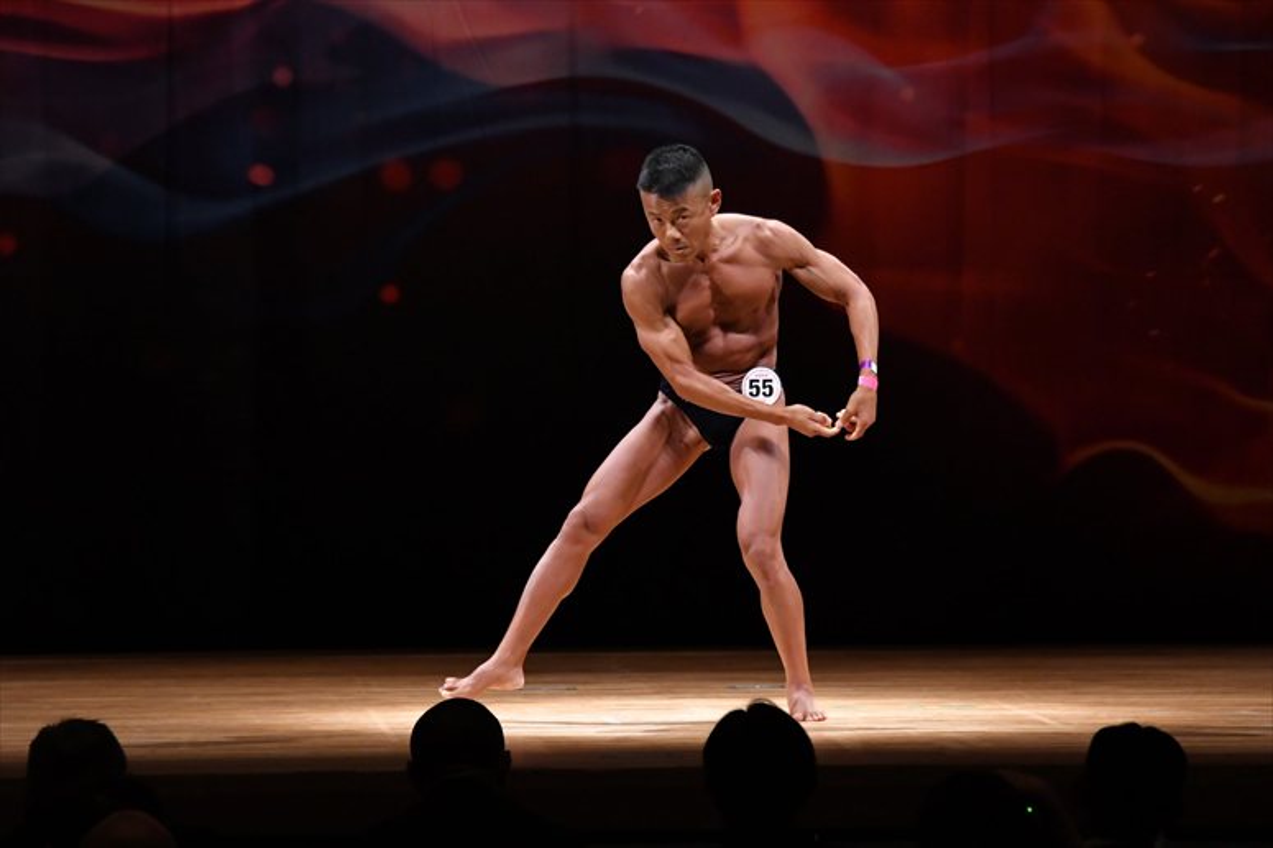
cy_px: 424
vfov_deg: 6.3
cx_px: 636
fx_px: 7670
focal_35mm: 217
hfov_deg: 9.5
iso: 4000
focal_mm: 145
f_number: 5.6
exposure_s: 1/400
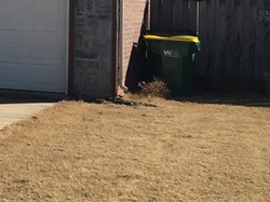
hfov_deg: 13.9
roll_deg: -1.8
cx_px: -281
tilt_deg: +1.6
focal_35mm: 119
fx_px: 927
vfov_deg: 12.2
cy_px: -25
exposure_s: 1/1282
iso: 25
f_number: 2.2
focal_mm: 4.15
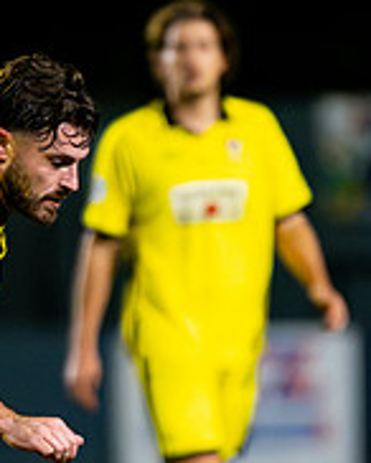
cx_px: 20
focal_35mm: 1253
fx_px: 17169
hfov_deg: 1.2
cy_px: 518
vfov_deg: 1.5
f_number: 2.8
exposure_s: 1/1250
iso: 8000
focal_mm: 300
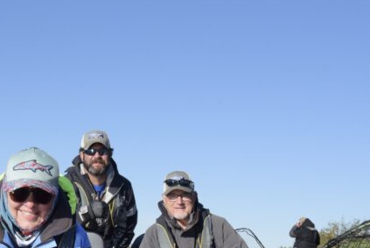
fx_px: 772
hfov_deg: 26.1
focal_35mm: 75
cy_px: 212
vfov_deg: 18.0
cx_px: 35
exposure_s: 1/800
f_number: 14
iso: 800
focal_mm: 31
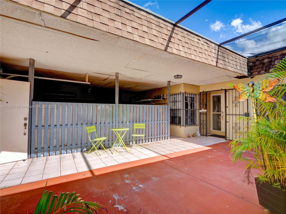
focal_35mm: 16
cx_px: 143
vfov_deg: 78.1
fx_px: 132
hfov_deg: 94.5
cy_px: 107
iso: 200
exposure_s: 1/1600
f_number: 2.8
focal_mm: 8
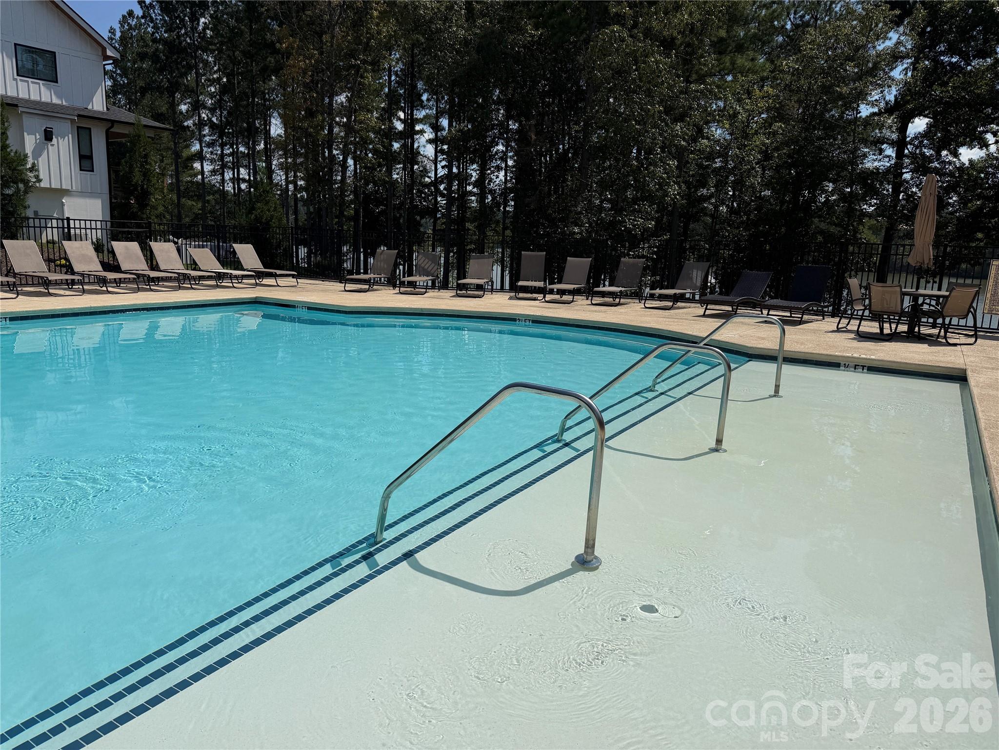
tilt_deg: -10.7
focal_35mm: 24
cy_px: 375
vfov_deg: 56.8
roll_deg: -2.2
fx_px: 693
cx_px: 500
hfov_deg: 71.6
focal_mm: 6.76
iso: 80
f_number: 1.78
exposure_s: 1/14286
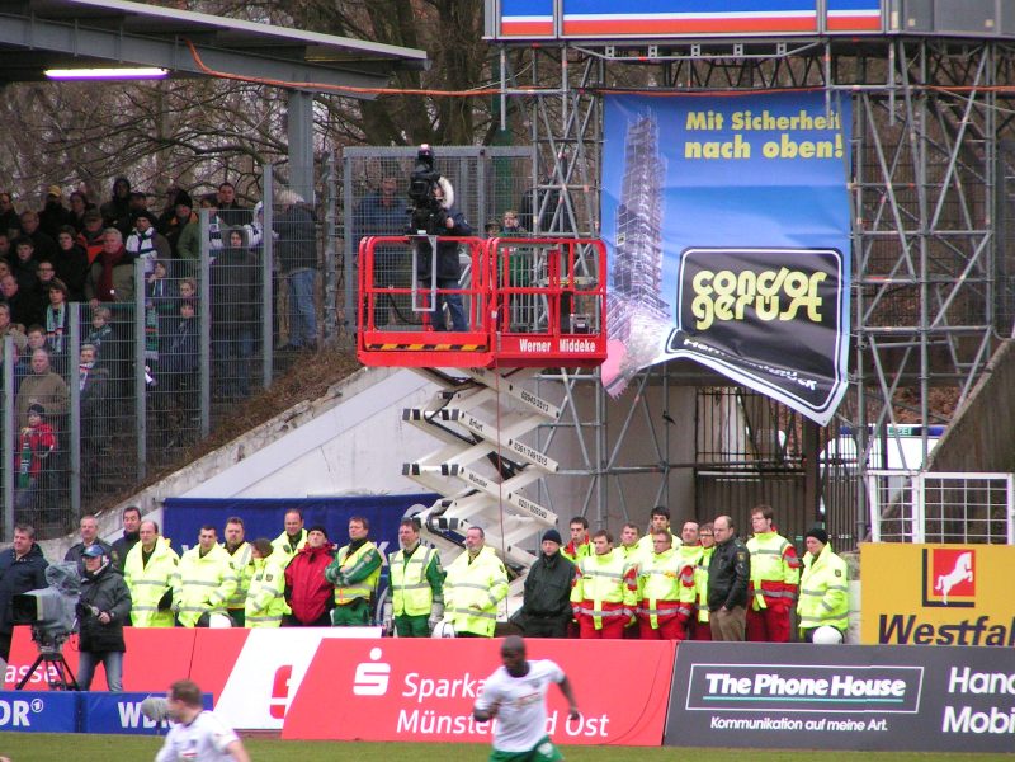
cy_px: 381
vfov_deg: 3.9
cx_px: 508
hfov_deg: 5.2
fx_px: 11142
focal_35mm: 380
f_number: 3.5
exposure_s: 1/100
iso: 200
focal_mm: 58
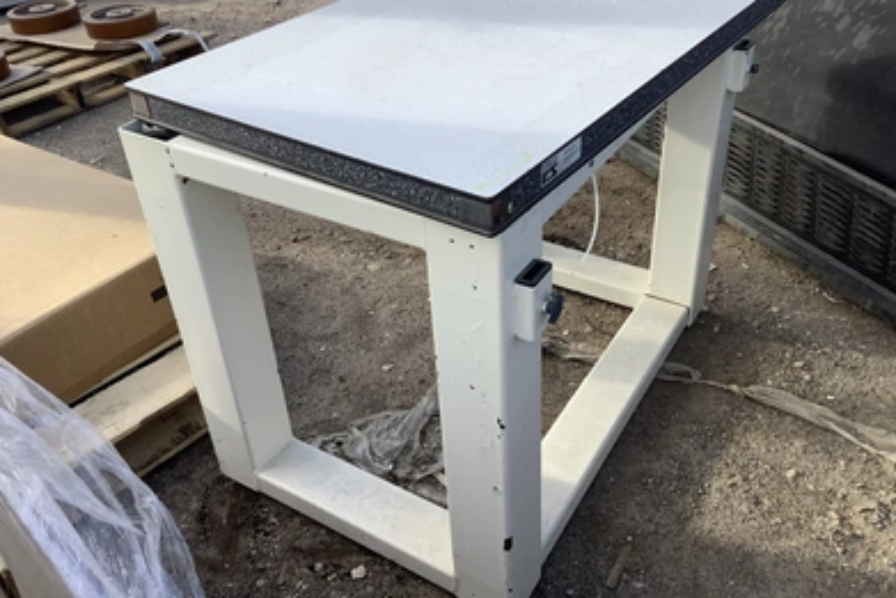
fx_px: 822
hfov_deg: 57.2
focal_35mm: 33
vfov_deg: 39.9
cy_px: 263
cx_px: 449
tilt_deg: -32.3
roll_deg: +4.8
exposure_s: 1/590
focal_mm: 3.3
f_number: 2.4
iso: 25
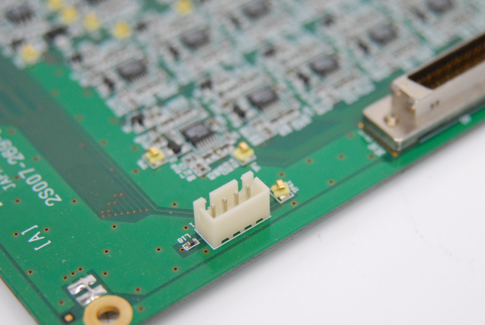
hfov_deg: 20.0
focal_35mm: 102
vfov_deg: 13.5
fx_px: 1376
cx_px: 278
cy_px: 181
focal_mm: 56
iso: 800
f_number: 3.8
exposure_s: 1/125
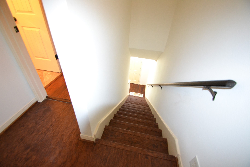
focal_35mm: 15
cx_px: 125
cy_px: 84
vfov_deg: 77.3
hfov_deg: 100.4
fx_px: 104
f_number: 3.5
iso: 2200
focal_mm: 10
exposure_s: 1/60
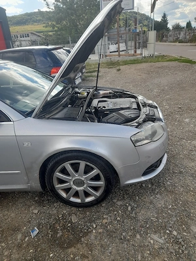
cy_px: 130
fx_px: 189
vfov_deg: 69.4
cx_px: 98
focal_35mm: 25
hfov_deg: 54.9
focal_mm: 4.6
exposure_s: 1/172
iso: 20
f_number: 2
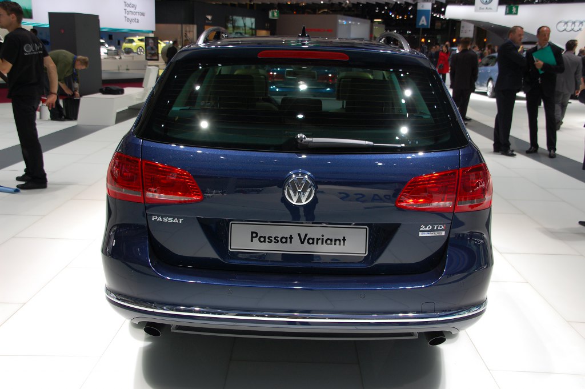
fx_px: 633
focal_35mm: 39
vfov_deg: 34.2
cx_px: 292
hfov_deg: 49.6
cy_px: 194
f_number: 5.6
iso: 250
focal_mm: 26
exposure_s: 1/125
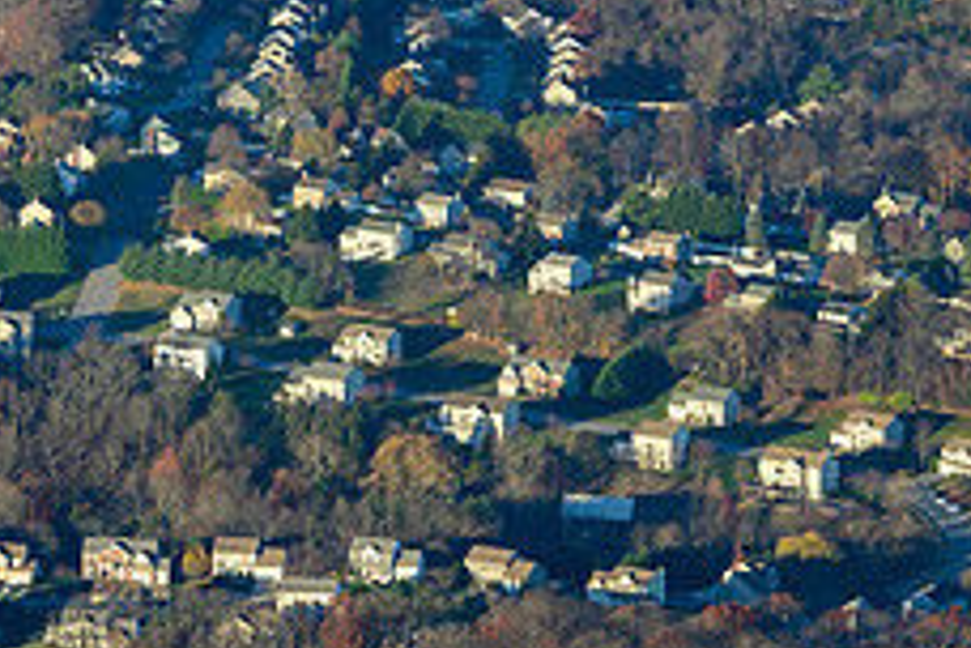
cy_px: 126
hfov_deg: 6.0
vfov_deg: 4.0
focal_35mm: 345
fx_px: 9305
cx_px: 39
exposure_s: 1/1000
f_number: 8
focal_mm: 120
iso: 640
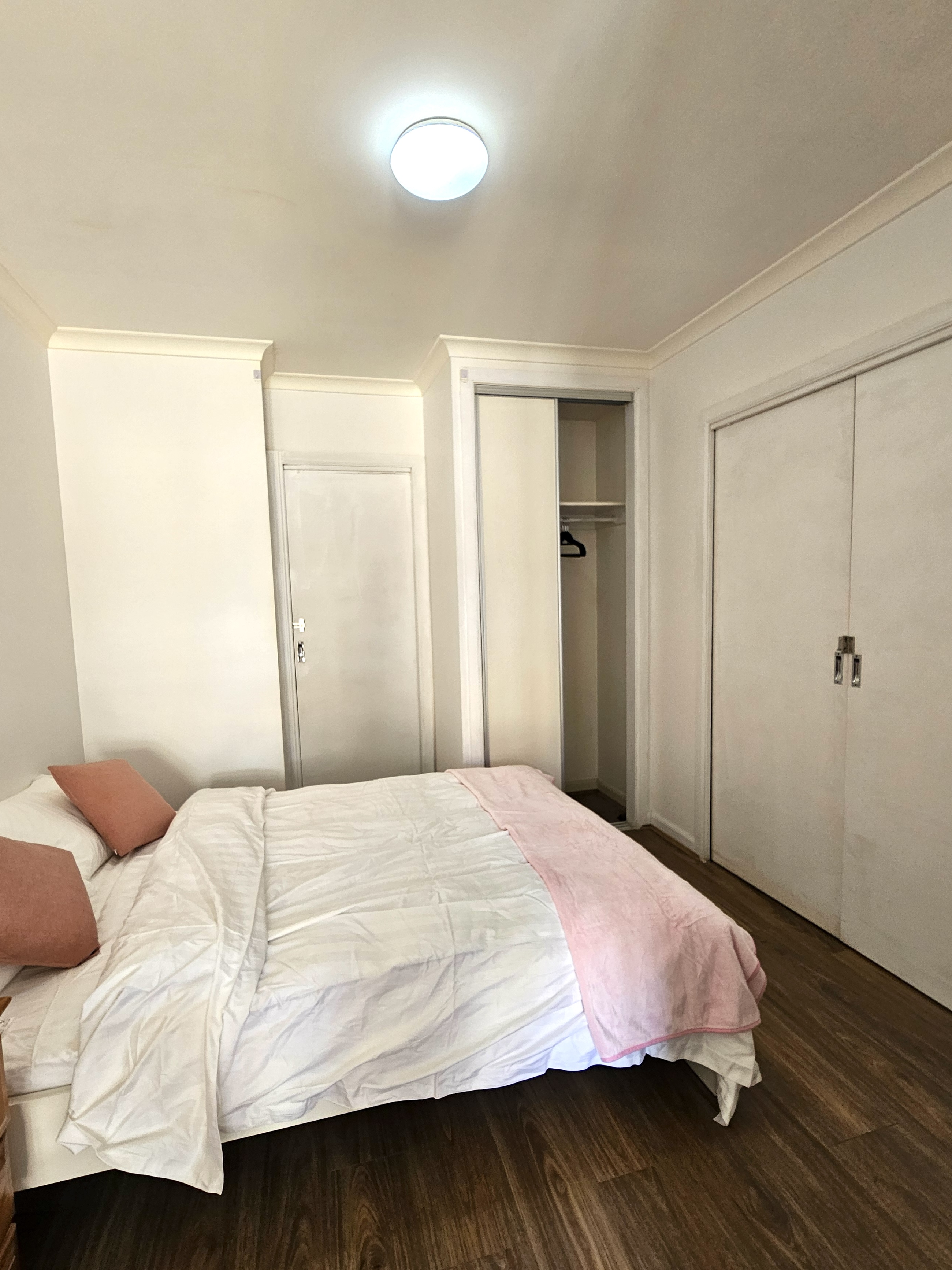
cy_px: 650
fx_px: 550
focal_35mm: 15
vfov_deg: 98.2
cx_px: 466
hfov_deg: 81.7
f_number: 2.2
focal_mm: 2.2
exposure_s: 1/50
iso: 125
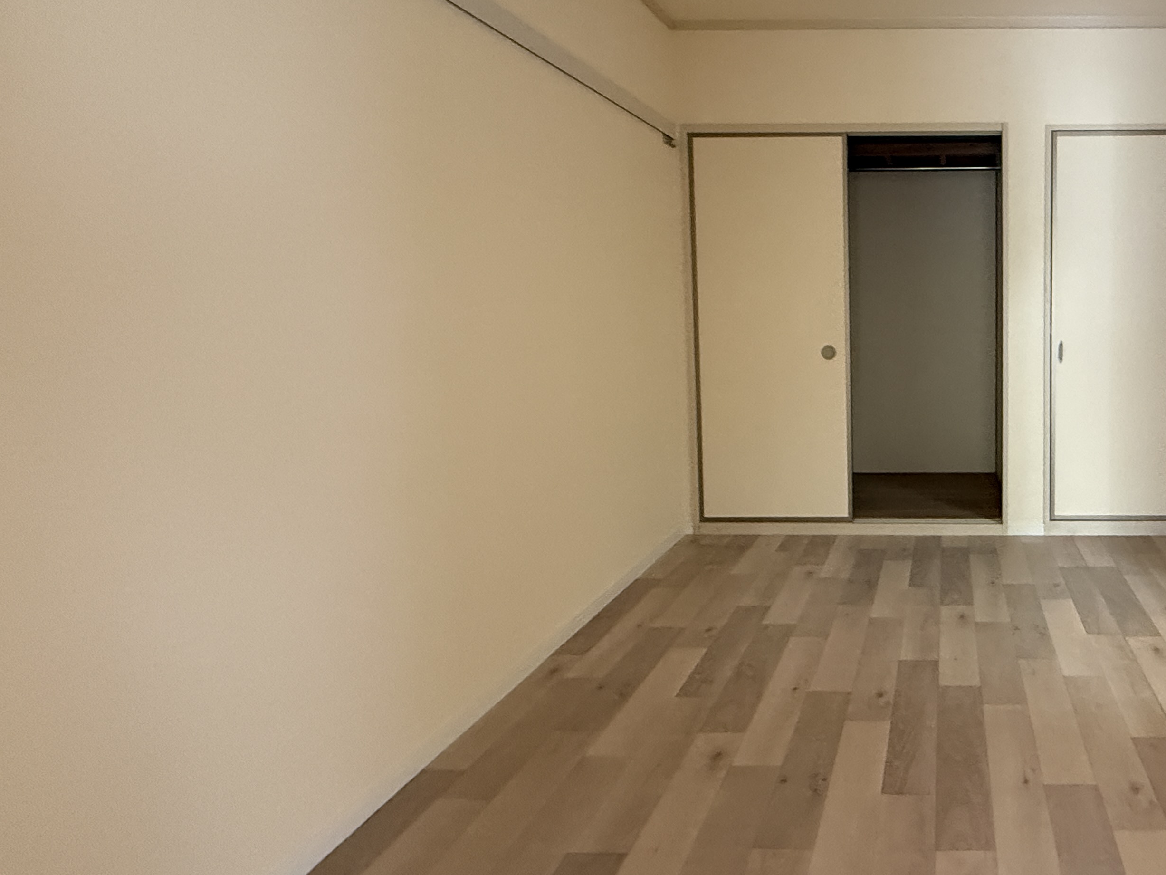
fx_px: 775
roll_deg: +0.7
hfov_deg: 66.7
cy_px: 357
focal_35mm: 23
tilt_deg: -3.7
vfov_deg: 58.5
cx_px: 942
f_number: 2.2
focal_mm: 2.22
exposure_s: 1/60
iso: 640
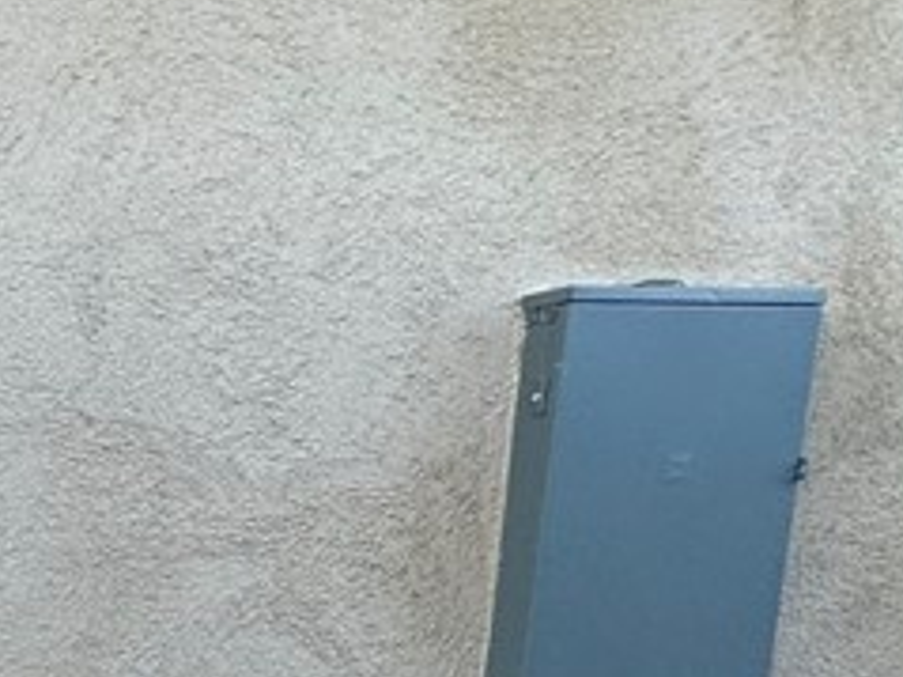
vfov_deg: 22.7
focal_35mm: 60
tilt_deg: -7.8
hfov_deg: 20.4
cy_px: 787
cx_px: -793
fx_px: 1564
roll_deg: -0.2
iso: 100
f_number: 2.2
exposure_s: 1/120
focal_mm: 2.22
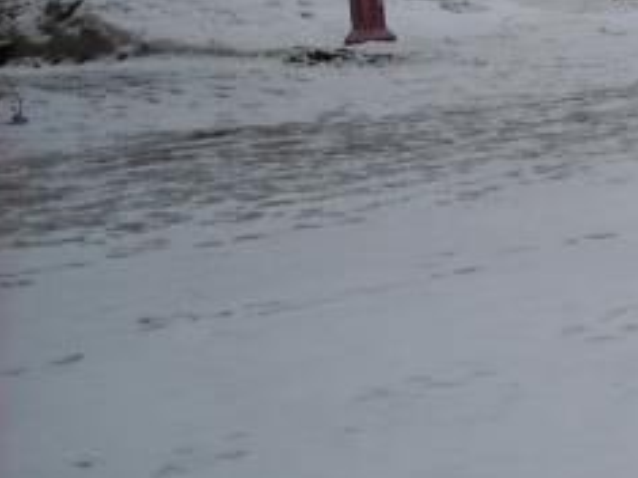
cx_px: 1083
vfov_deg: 12.3
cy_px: -19
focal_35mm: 119
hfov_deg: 14.8
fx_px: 2192
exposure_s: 1/284
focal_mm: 5.7
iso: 64
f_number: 5.6
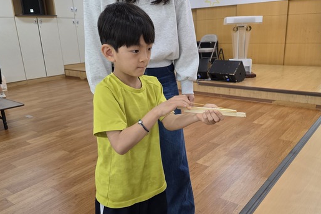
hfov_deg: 60.2
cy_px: 111
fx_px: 276
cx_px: 175
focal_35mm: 31
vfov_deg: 42.3
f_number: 1.7
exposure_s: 1/120
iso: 160
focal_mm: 6.3
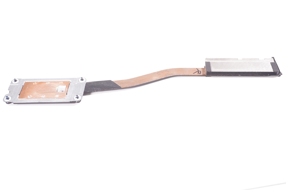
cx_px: 143
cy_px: 95
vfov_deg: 28.9
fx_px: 369
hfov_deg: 42.4
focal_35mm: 46
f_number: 5
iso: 640
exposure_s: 1/125
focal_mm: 31
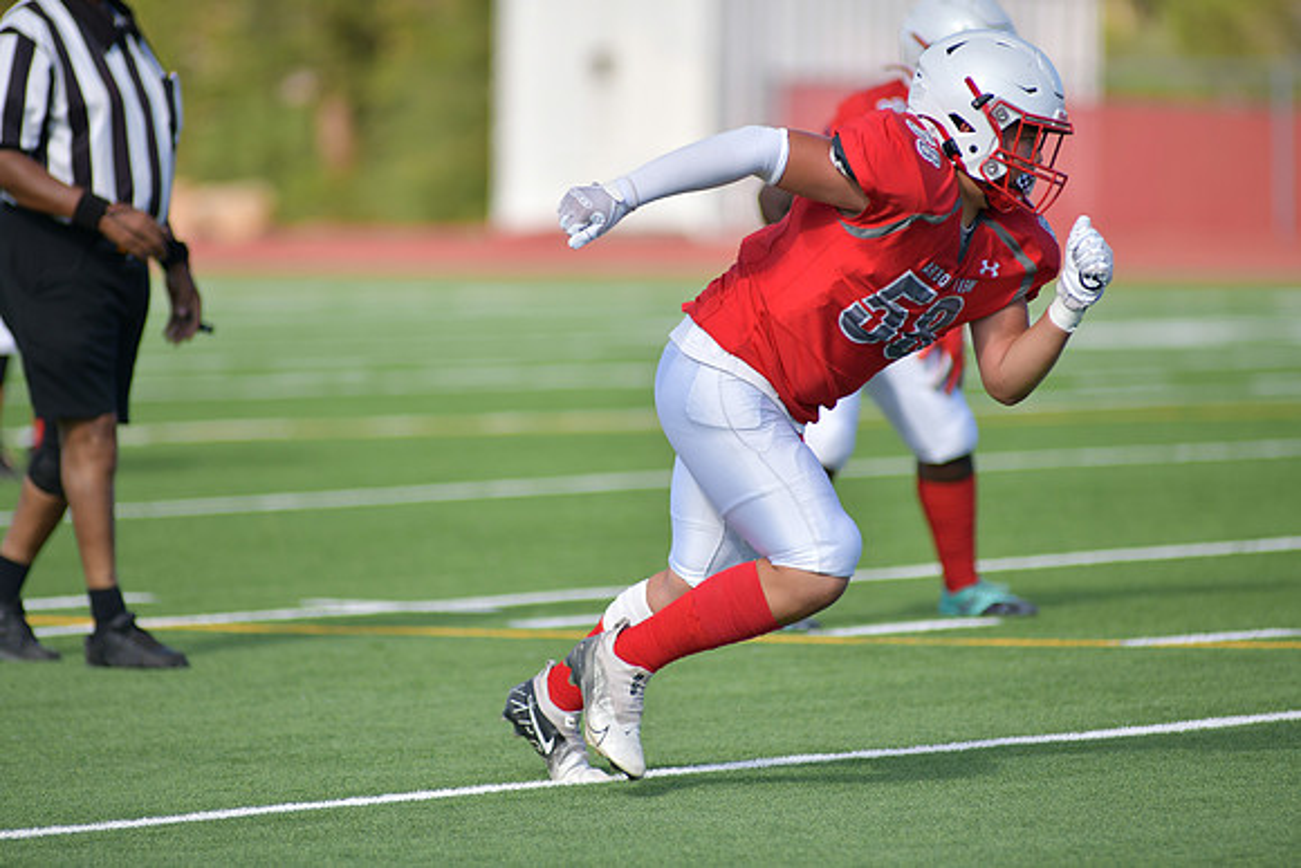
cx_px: 650
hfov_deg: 6.9
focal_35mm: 300
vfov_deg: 4.6
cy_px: 434
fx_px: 10844
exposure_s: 1/2000
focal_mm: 300
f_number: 3.5
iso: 160
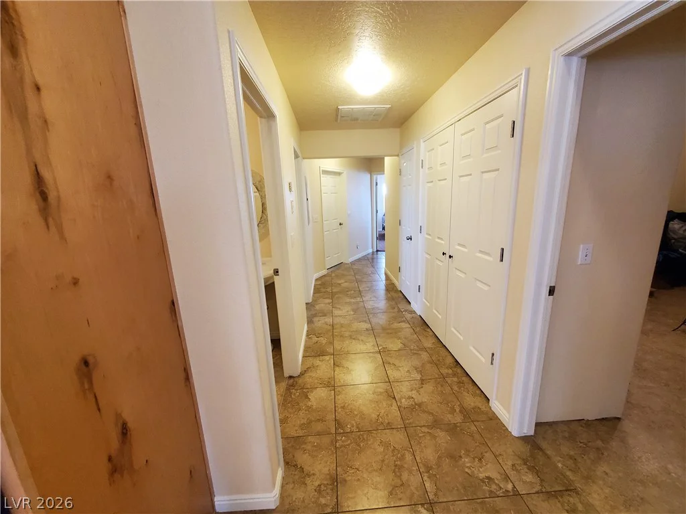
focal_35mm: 13
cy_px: 257
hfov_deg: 106.2
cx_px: 343
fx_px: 258
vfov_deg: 89.9
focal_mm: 1.8
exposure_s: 1/60
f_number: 2.2
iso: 500
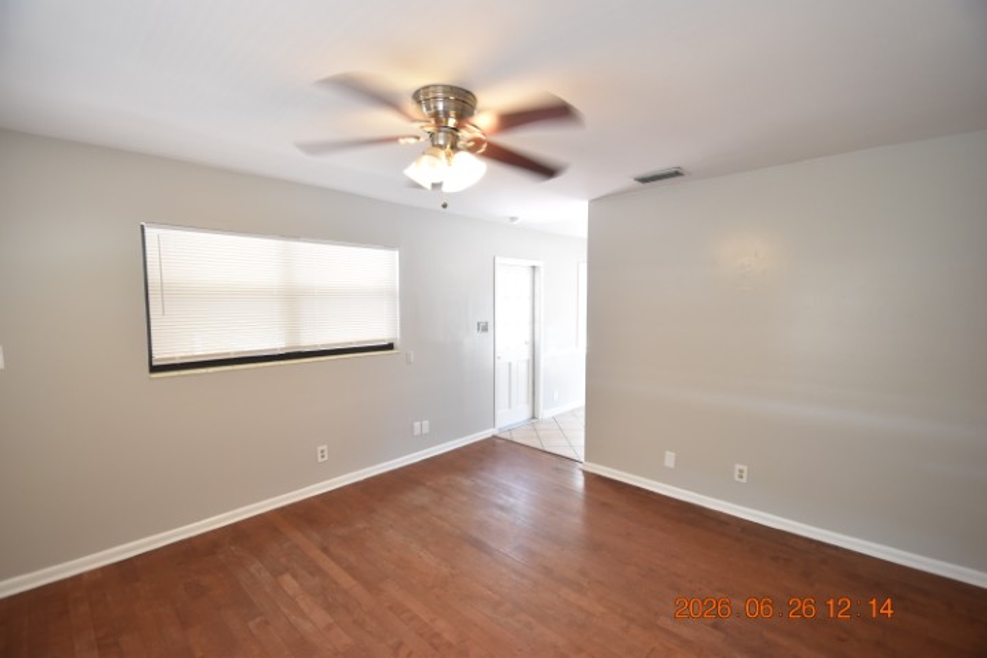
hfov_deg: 100.4
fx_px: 411
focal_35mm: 15
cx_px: 494
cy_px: 329
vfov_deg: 77.3
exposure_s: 1/45
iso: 800
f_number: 3.5
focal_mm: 10
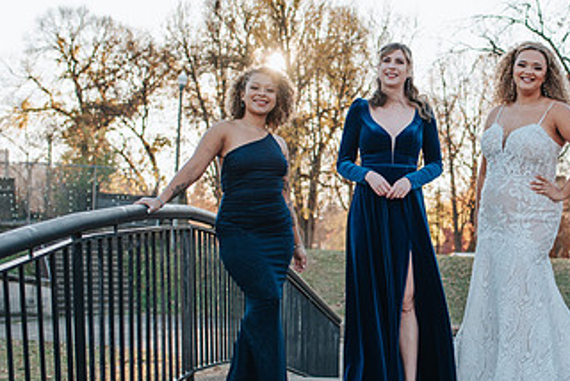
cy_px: 207
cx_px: 481
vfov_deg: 19.8
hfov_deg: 28.4
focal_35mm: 69
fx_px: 1093
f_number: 2.8
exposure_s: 1/400
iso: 100
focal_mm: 35
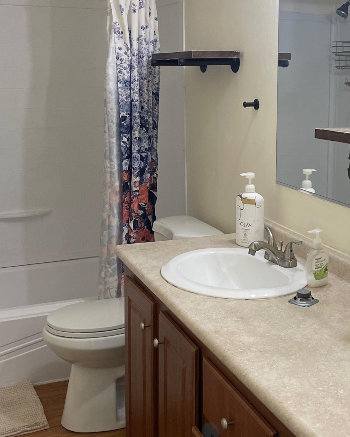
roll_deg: +0.8
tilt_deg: -7.9
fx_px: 660
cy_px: 183
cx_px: 250
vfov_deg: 36.6
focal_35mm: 51
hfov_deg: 29.4
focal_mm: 4.2
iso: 125
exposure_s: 1/120
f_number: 1.6
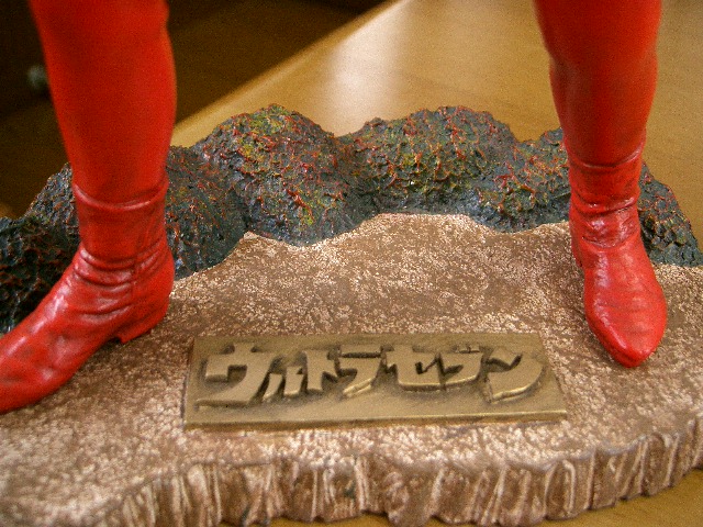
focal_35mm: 39
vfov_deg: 36.8
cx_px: 352
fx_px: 792
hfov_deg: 47.9
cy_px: 264
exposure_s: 1/50
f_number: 2.8
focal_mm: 8
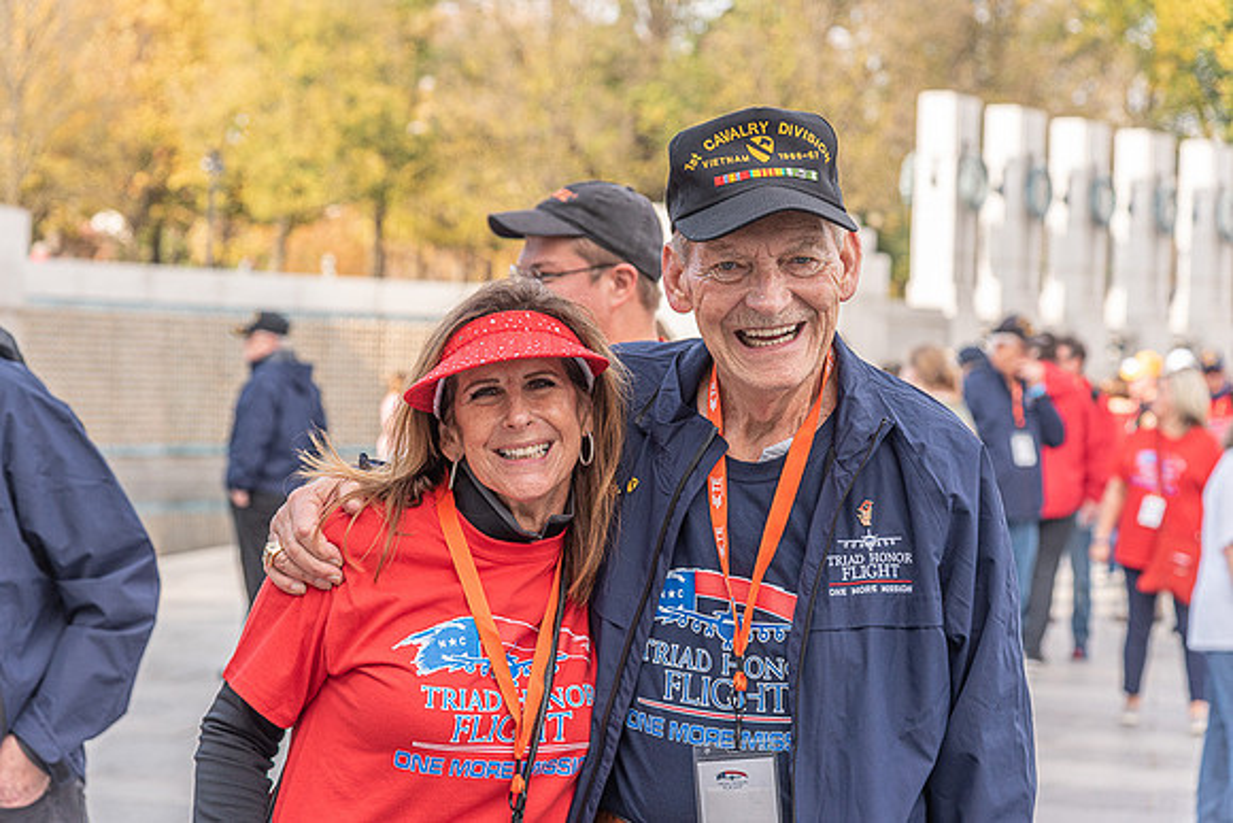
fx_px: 2946
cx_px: 616
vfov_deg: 15.9
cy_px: 412
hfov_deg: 23.6
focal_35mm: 86
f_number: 5.6
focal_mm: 86
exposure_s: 1/500
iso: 500
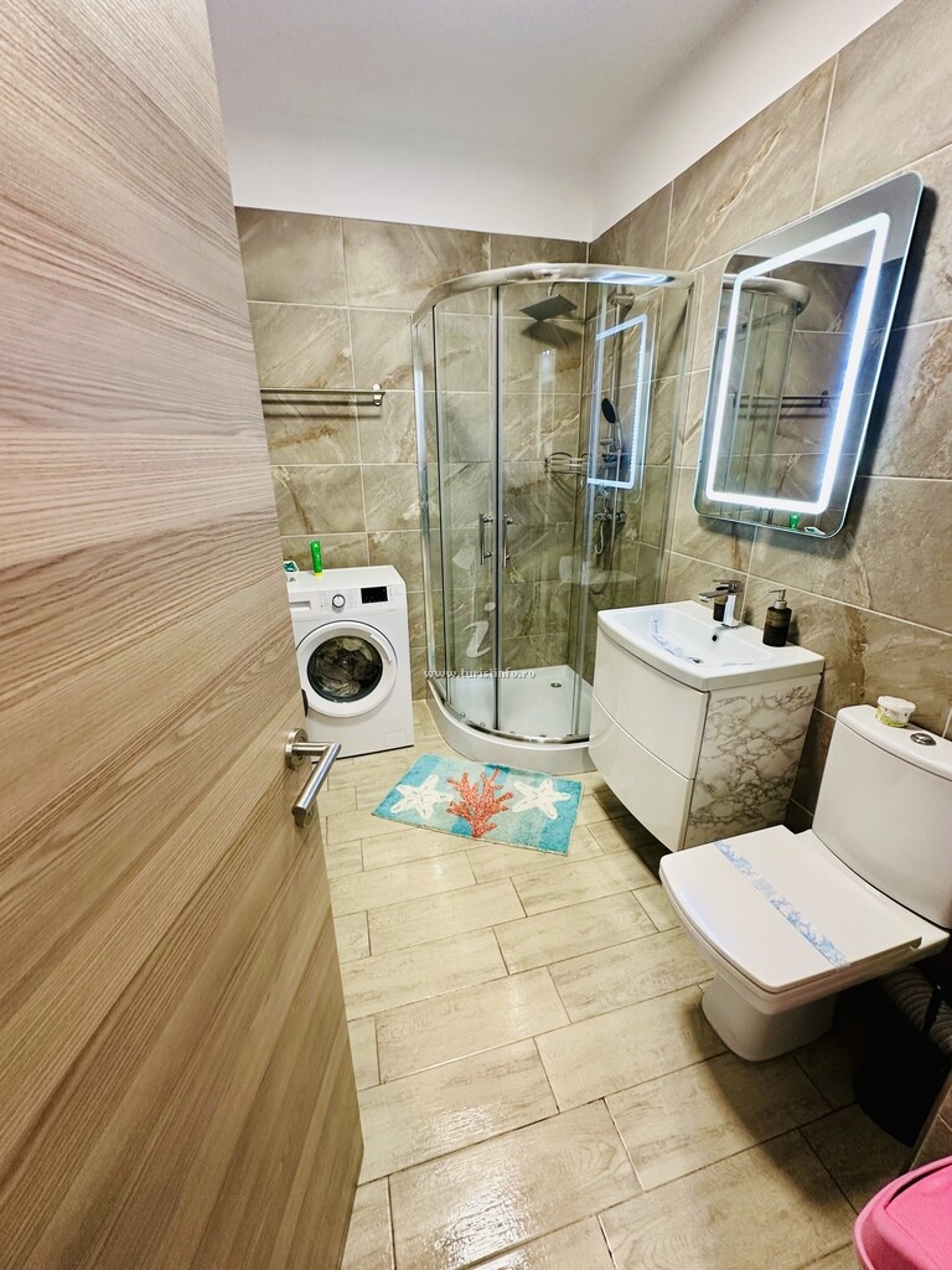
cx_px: 476
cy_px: 635
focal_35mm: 14
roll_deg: +1.0
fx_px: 513
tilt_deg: -20.0
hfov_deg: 85.7
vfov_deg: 102.1
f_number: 2.2
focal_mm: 2.22
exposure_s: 1/50
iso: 200
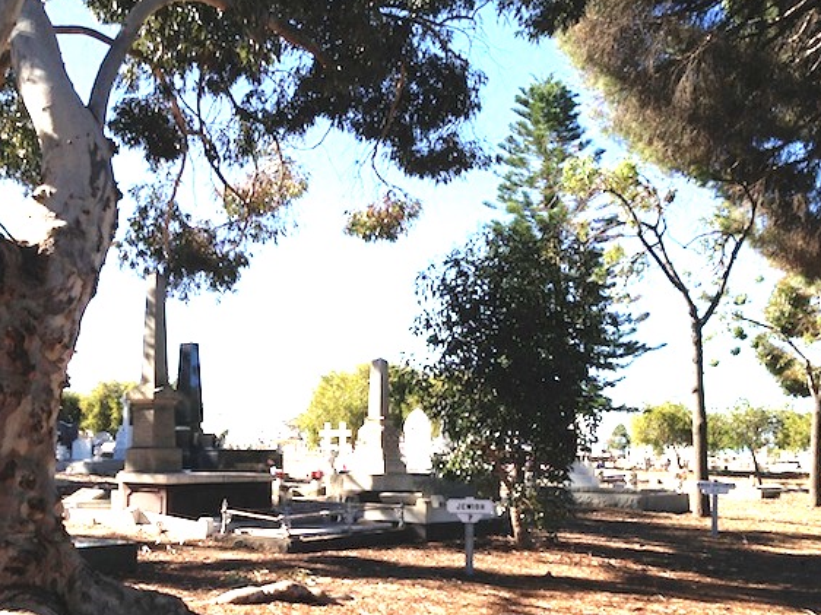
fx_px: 1114
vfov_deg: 30.5
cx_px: 349
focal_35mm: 47
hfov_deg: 40.3
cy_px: 431
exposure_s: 1/686
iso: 50
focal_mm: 4.13
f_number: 2.4
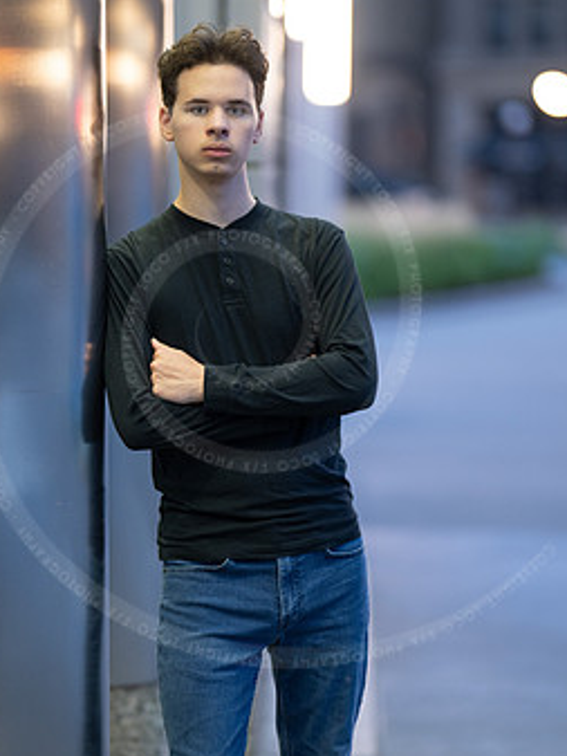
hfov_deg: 13.6
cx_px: 267
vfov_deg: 18.0
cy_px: 377
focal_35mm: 109
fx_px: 2379
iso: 1000
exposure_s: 1/200
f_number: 1.2
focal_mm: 85
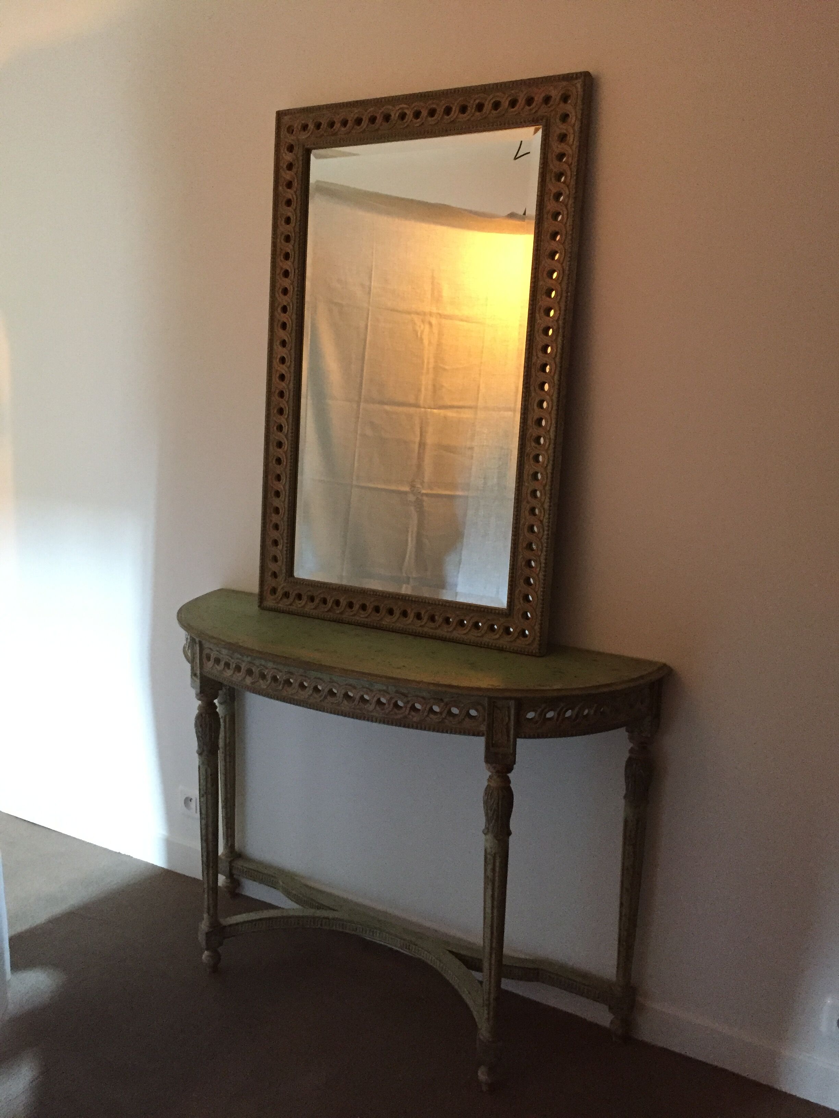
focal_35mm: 29
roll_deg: -1.1
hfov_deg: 48.2
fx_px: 937
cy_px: 559
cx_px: 420
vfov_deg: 61.7
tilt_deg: -10.1
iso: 250
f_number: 2.2
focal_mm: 4.15
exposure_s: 1/17
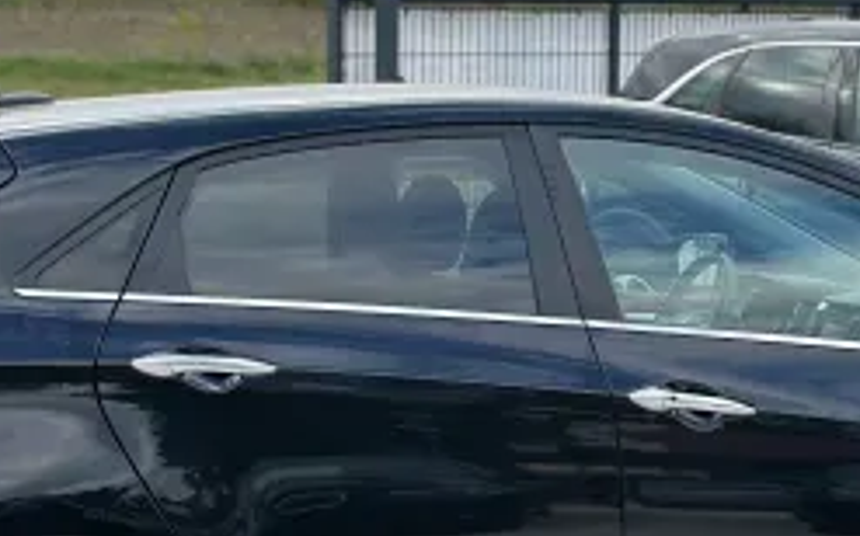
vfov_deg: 9.9
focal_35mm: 132
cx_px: 585
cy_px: 313
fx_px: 3092
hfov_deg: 15.8
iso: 80
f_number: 1.78
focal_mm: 6.86
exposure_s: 1/1157
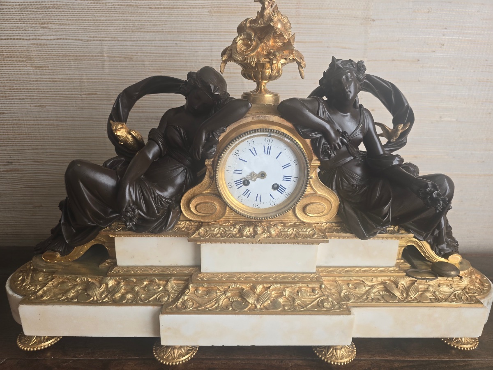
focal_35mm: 23
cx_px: 246
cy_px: 185
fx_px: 328
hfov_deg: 73.9
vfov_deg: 58.9
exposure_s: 1/180
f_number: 1.7
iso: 64
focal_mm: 6.3
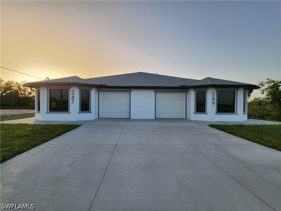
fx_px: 106
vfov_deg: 89.9
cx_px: 140
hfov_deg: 106.2
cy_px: 106
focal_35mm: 13
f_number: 2.2
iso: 50
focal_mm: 2.2
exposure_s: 1/1255
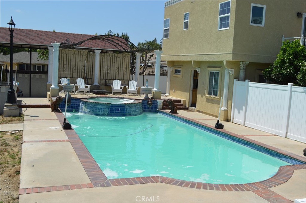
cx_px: 153
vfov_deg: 34.1
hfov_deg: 49.6
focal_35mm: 39
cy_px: 102
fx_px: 331
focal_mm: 26
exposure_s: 1/320
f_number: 9
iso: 100
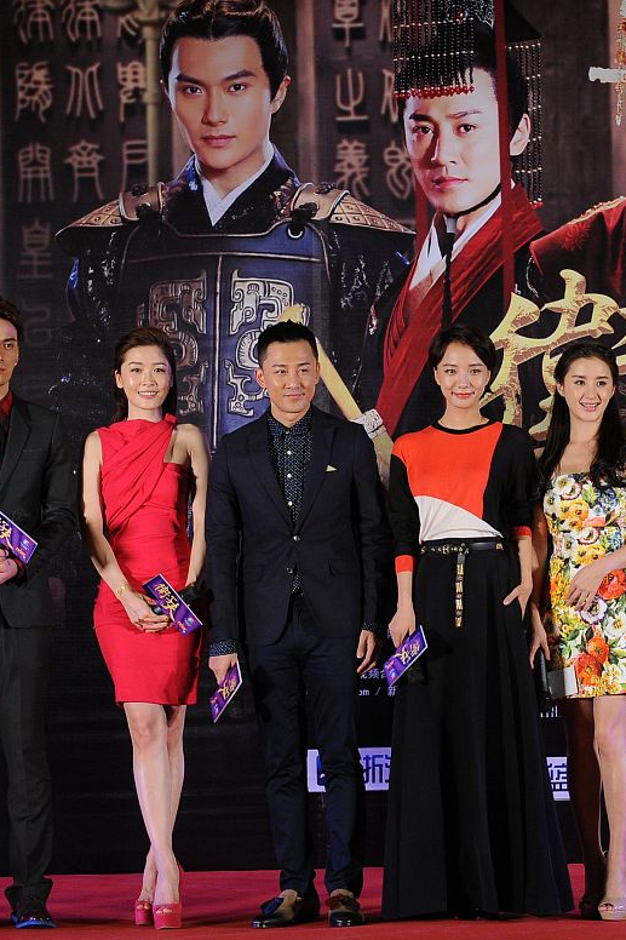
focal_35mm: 102
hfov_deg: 13.4
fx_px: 2661
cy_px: 480
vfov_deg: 20.0
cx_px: 401
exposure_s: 1/160
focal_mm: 44
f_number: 4.5
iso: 640
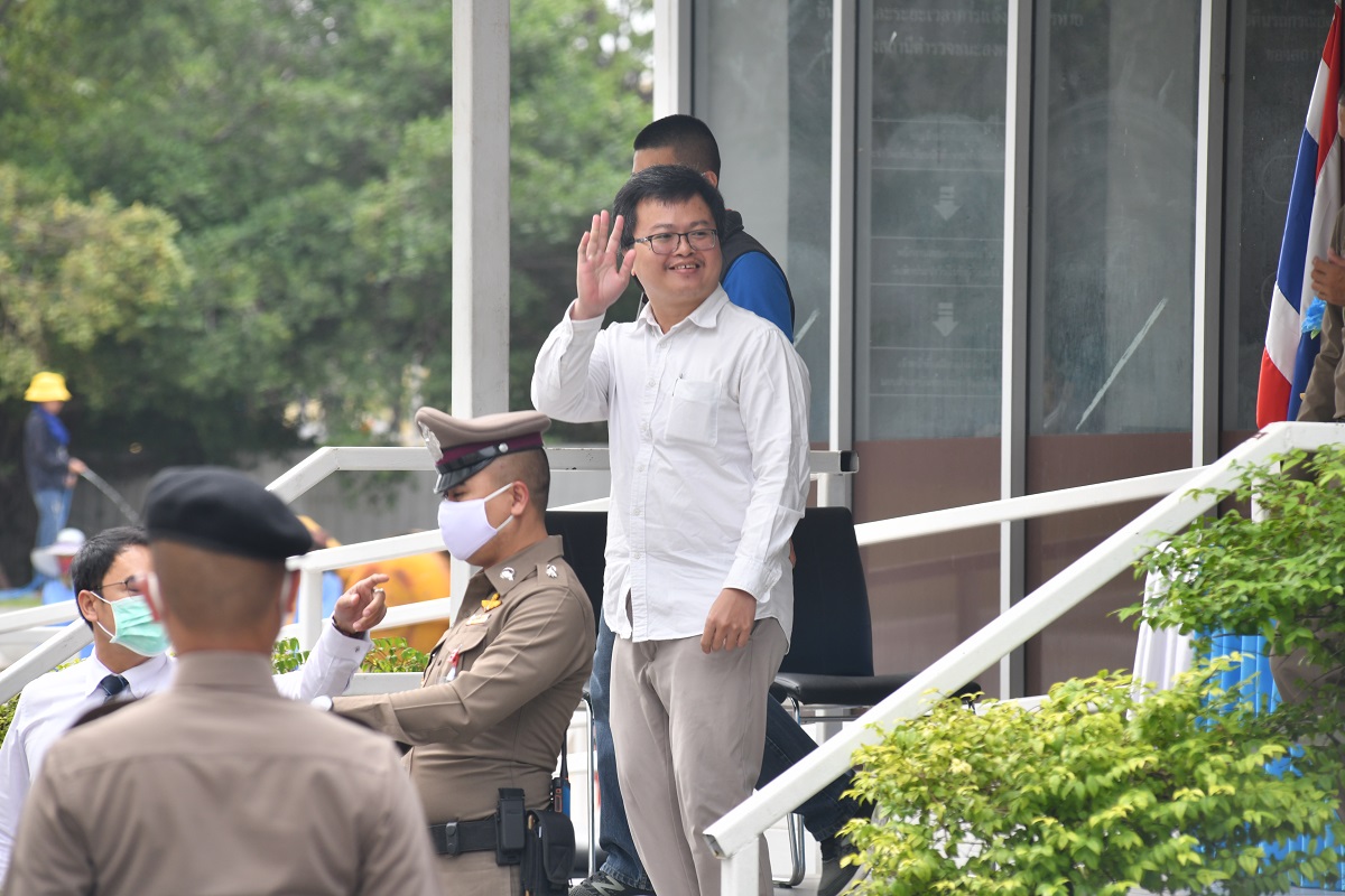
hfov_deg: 10.3
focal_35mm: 200
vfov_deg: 6.9
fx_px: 7472
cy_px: 448
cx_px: 672
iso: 500
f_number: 8
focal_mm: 200
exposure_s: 1/500
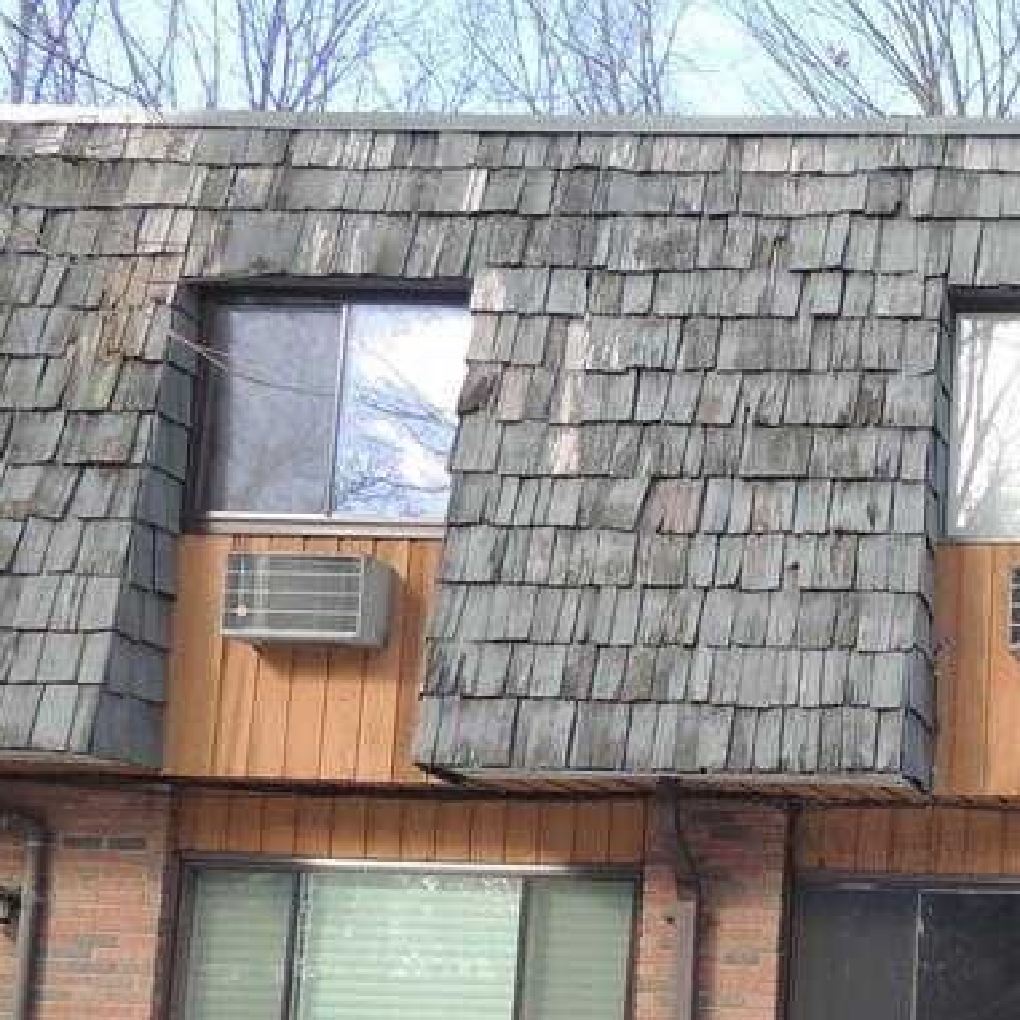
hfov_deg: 25.8
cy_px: 873
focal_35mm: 57
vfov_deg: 29.1
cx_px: 1320
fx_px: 1900
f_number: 3
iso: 100
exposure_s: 1/160
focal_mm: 4.3
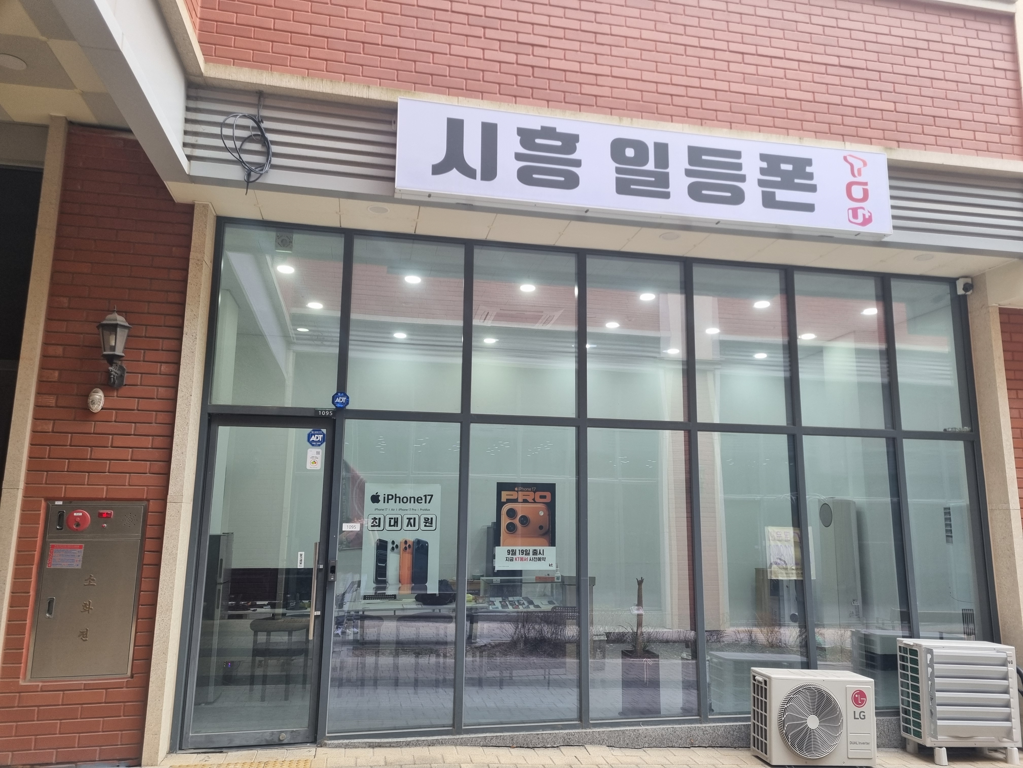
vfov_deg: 53.1
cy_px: 384
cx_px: 512
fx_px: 768
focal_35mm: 26
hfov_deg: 67.3
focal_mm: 5.4
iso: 100
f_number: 1.8
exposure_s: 1/120
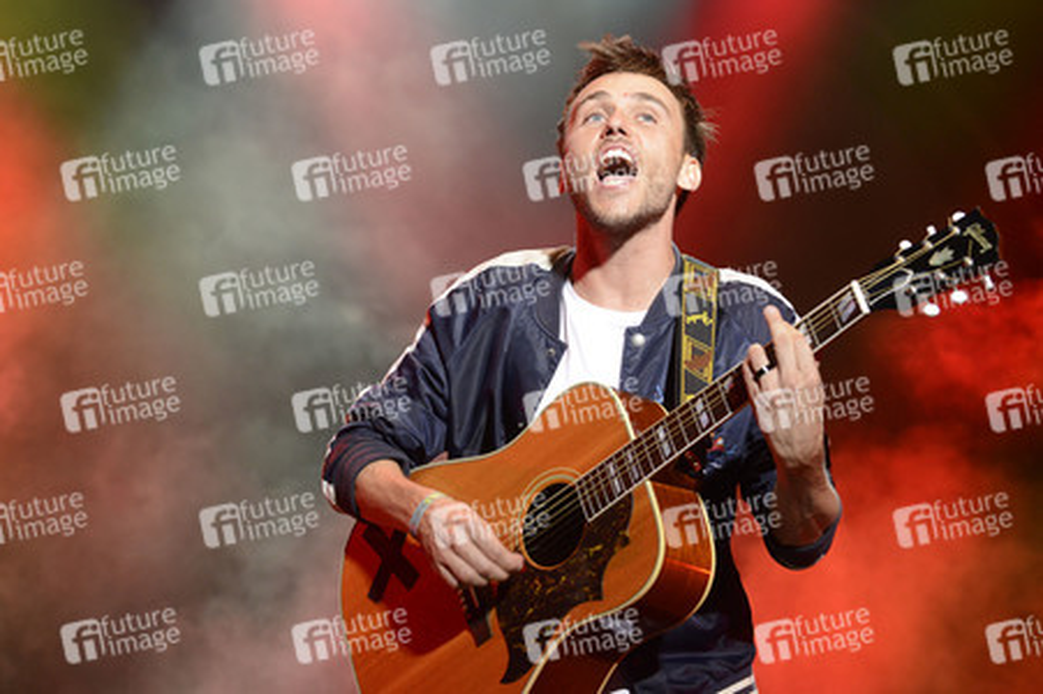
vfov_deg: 13.0
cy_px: 347
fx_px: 3040
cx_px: 522
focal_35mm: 105
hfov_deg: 19.5
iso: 3200
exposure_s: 1/320
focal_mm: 105
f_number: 5.6
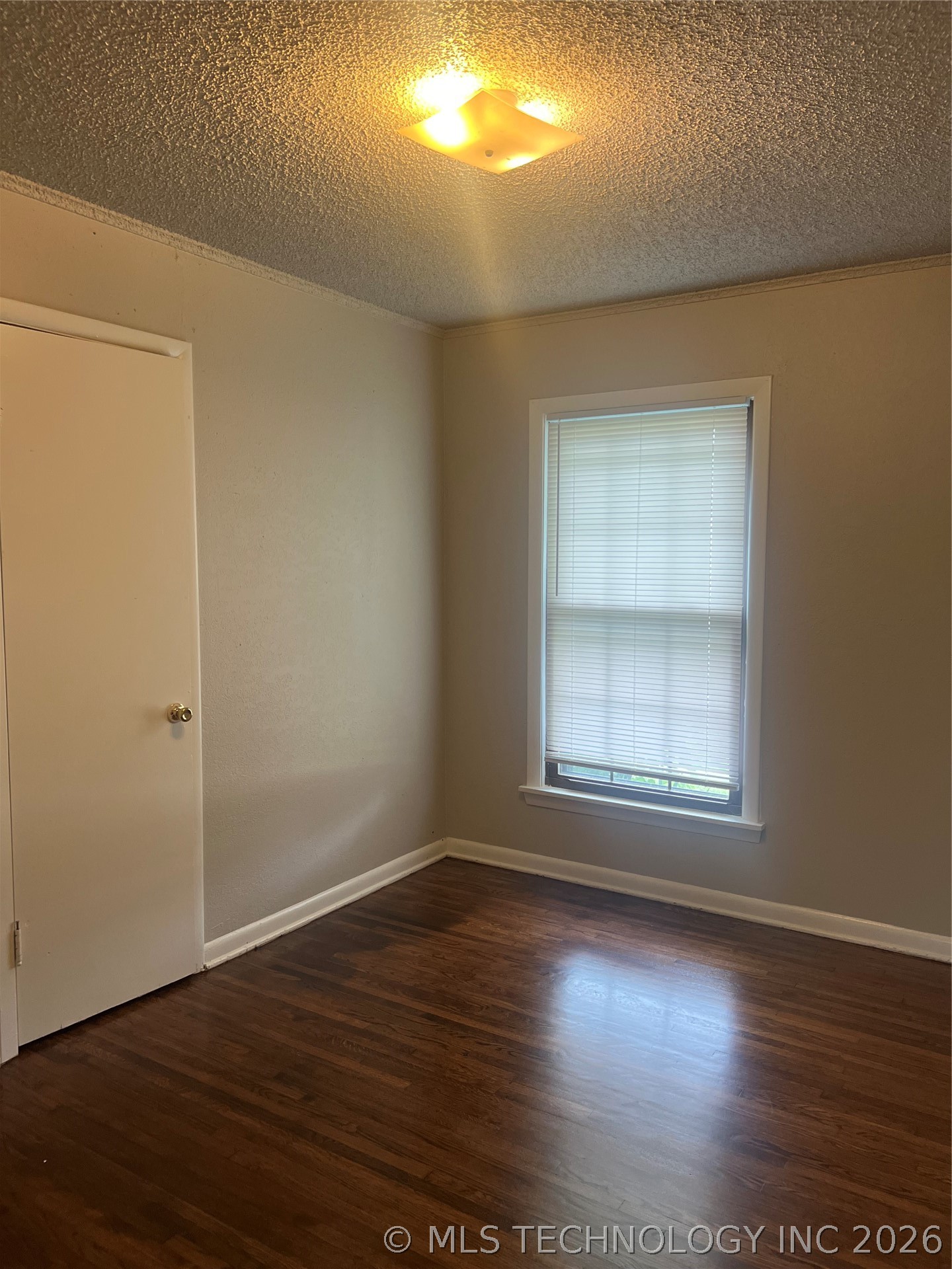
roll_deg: +0.2
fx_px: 953
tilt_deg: -4.0
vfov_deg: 67.3
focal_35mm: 26
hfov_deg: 53.1
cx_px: 476
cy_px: 634
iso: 125
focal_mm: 5.7
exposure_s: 1/120
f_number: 1.5
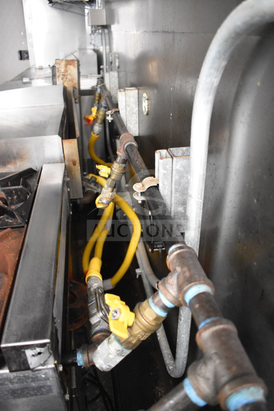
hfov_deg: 47.9
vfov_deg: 67.4
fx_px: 308
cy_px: 206
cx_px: 137
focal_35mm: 27
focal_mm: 18
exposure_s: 1/30
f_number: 3.5
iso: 6400
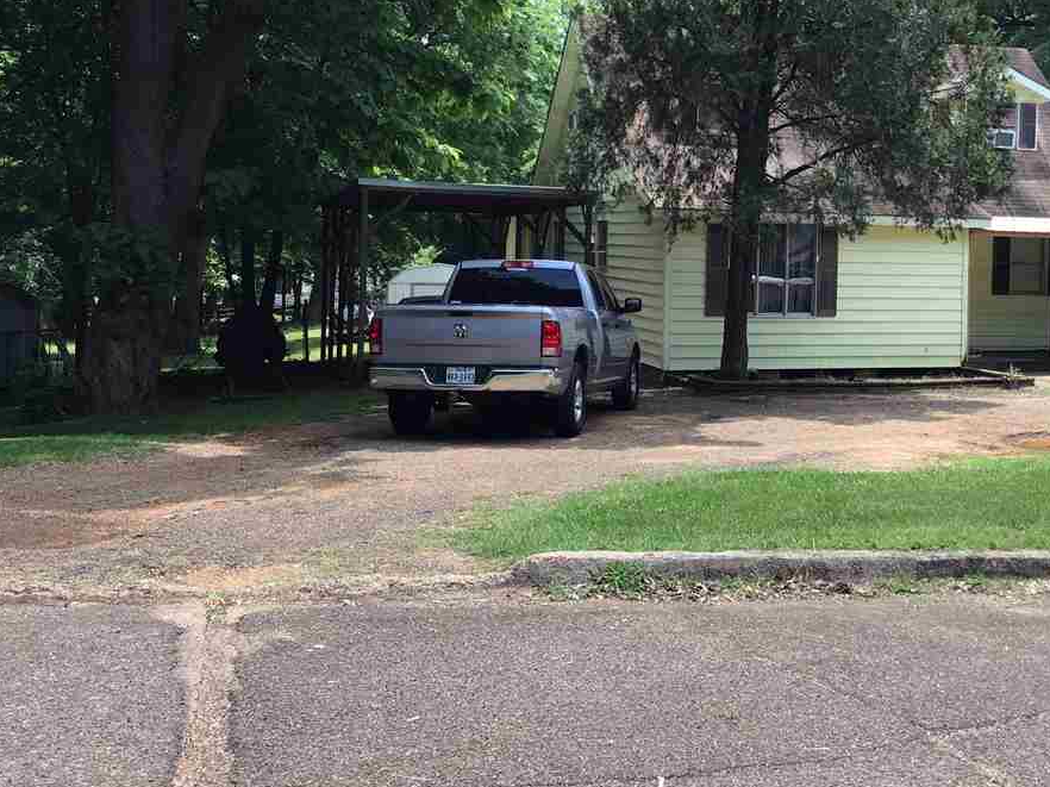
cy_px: 262
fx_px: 1365
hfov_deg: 41.4
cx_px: 720
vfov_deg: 31.9
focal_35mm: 45
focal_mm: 3.3
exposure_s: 1/281
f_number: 2.4
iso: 25
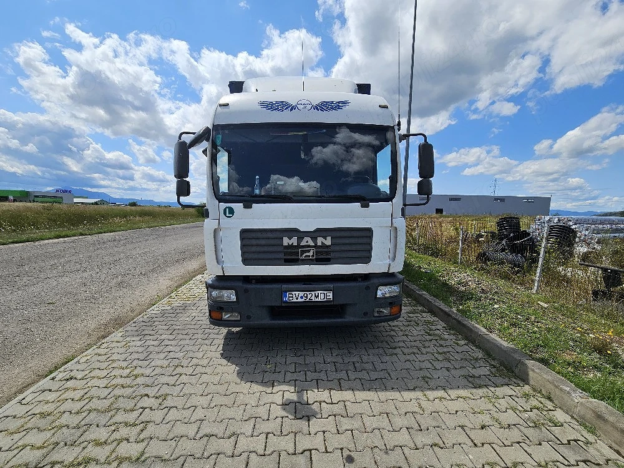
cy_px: 234
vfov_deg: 89.9
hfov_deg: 106.2
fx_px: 234
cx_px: 312
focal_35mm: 13
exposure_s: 1/5000
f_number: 2.2
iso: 50
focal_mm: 2.2
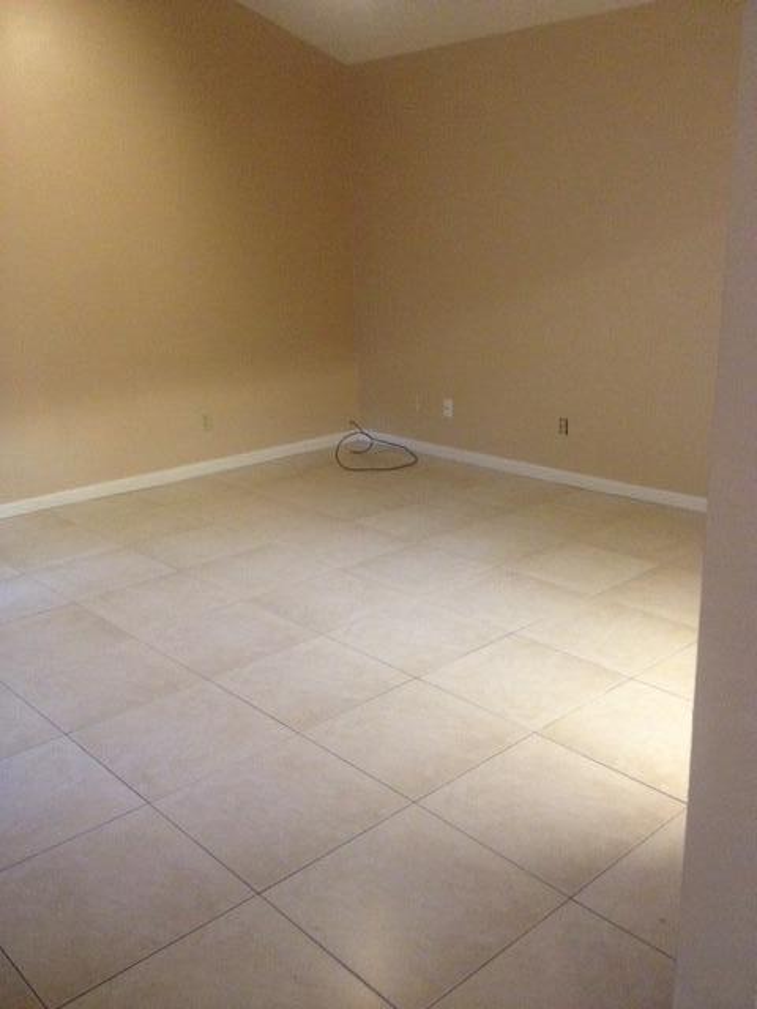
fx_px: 1021
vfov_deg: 52.6
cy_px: 504
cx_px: 378
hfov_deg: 40.7
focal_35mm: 35
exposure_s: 1/15
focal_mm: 4.28
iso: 400
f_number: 2.4
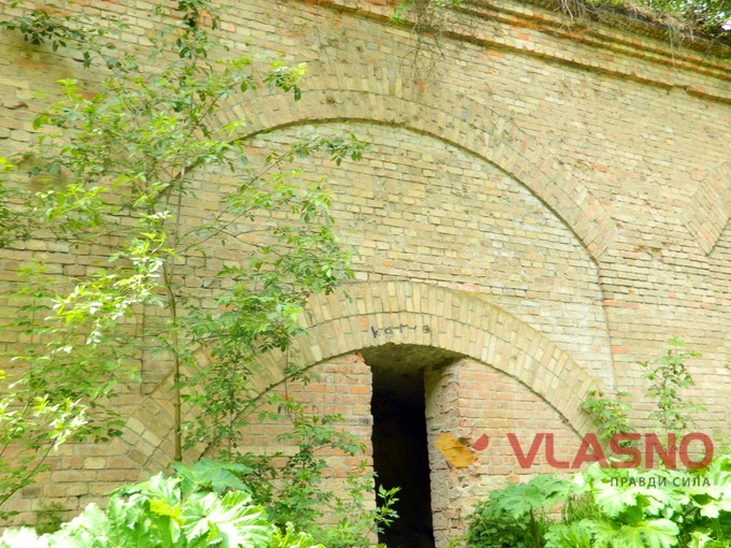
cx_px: 368
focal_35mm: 36
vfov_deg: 39.6
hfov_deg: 51.4
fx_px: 760
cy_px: 273
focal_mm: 6.2
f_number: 3.3
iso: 400
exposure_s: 1/320
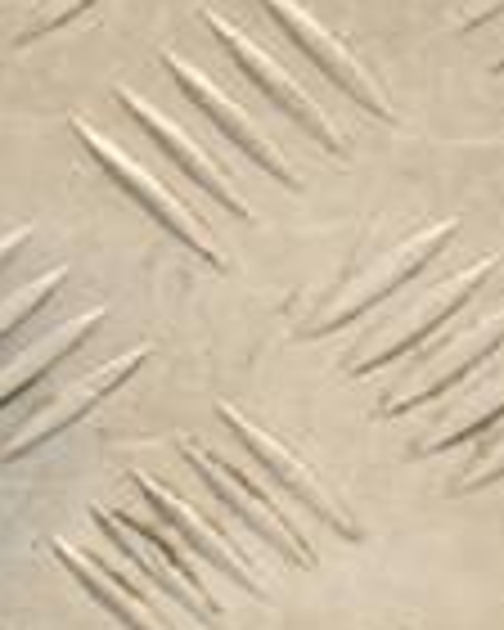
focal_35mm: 398
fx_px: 7421
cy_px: 644
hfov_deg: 3.9
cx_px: -166
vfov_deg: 4.9
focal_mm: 66
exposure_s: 1/160
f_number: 5.3
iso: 800
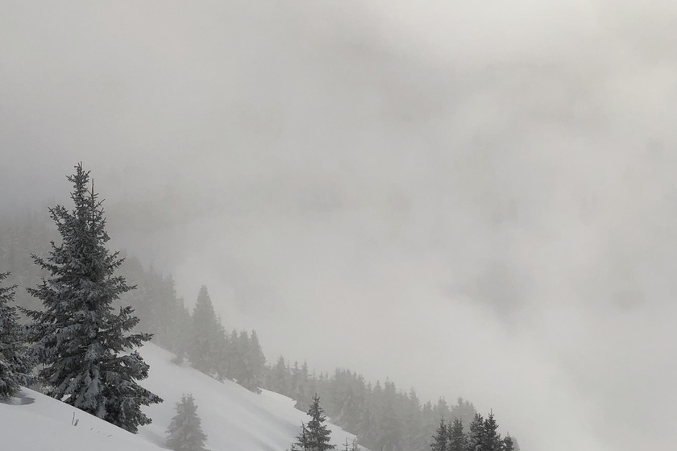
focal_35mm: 103
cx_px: 52
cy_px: 74
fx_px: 1937
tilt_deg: -3.8
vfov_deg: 13.2
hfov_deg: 19.4
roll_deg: +1.7
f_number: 2.4
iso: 16
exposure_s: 1/4425
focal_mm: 6
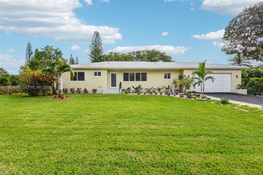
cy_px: 88
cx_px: 132
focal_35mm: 18
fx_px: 131
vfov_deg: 67.4
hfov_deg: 90.0
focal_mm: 18
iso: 200
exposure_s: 1/320
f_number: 9
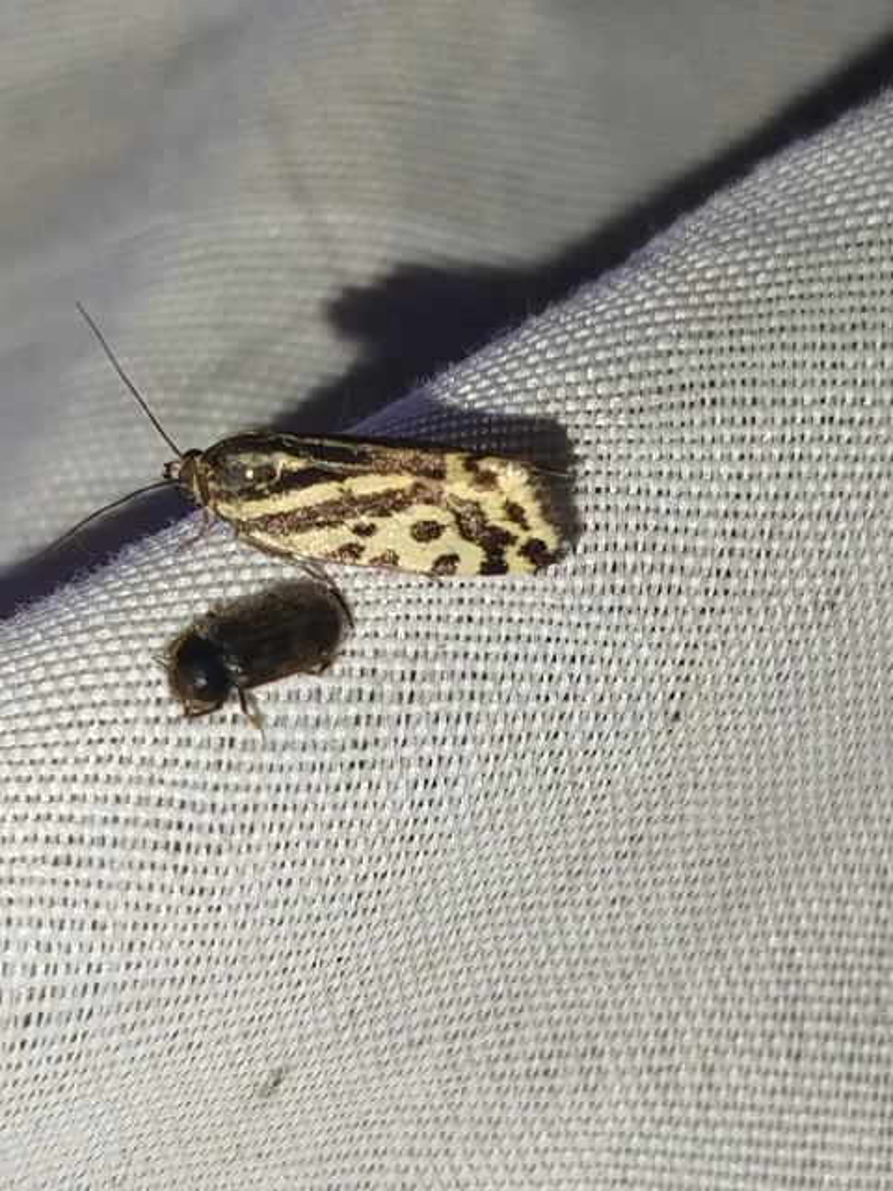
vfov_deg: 23.3
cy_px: 596
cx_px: 446
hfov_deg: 17.6
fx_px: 2889
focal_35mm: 84
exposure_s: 1/50
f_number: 1.7
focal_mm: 5.31
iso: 80
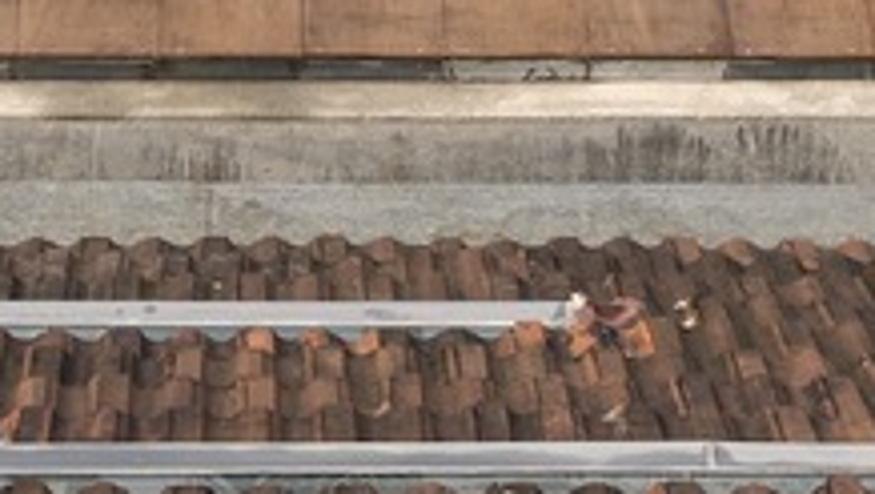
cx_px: 438
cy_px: 498
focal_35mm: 216
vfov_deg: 5.6
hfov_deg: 10.0
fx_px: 5015
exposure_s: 1/100
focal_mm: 30
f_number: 8
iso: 320
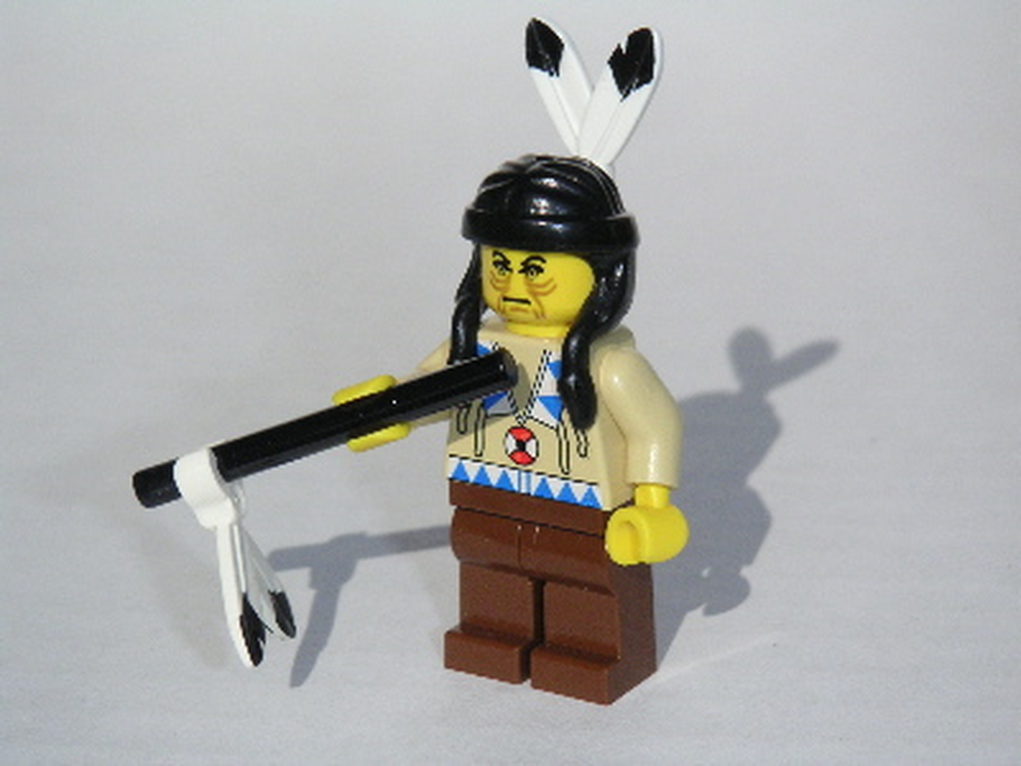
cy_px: 383
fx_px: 3274
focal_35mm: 111
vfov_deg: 13.3
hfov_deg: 17.7
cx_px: 510
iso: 160
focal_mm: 17.1
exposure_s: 1/1000
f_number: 8
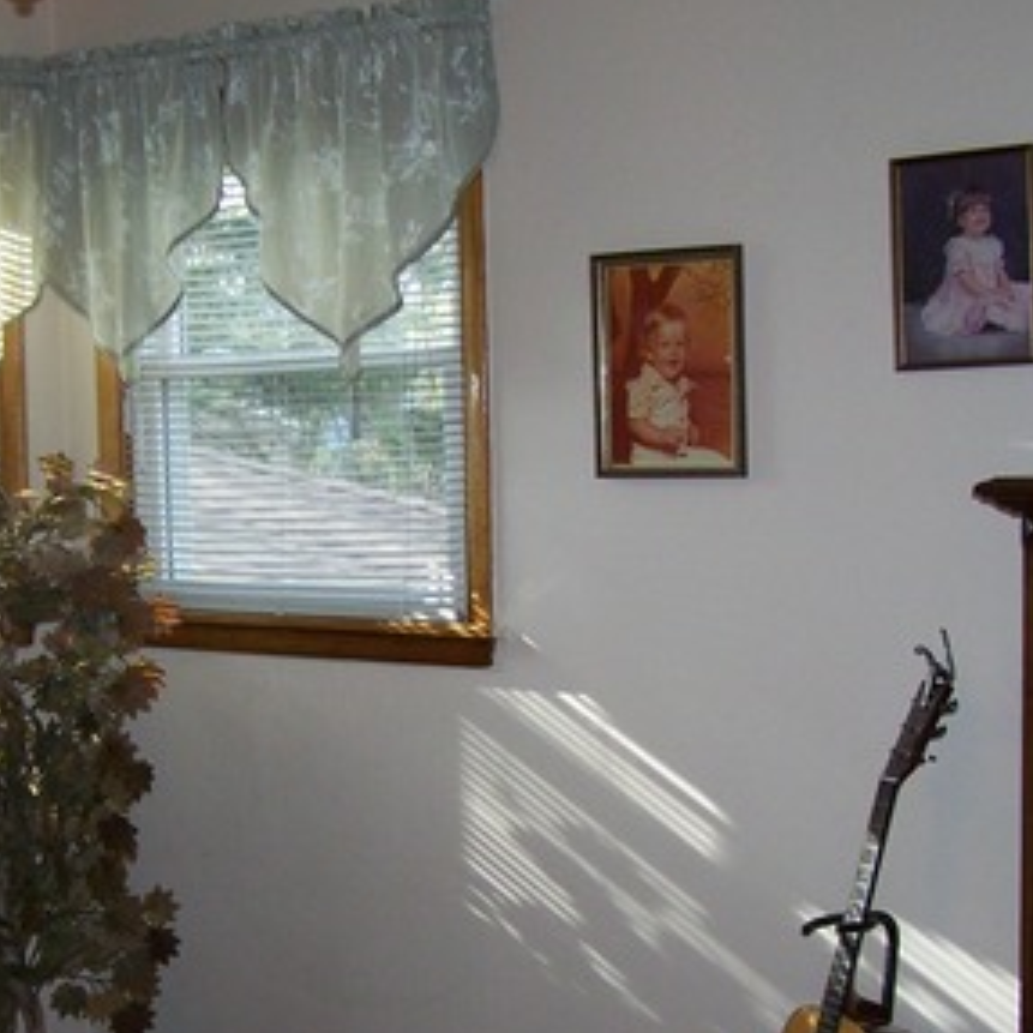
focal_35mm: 75
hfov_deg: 23.0
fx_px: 2532
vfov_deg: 23.0
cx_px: 374
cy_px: 680
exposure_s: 1/60
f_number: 2.8
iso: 80
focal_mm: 6.3
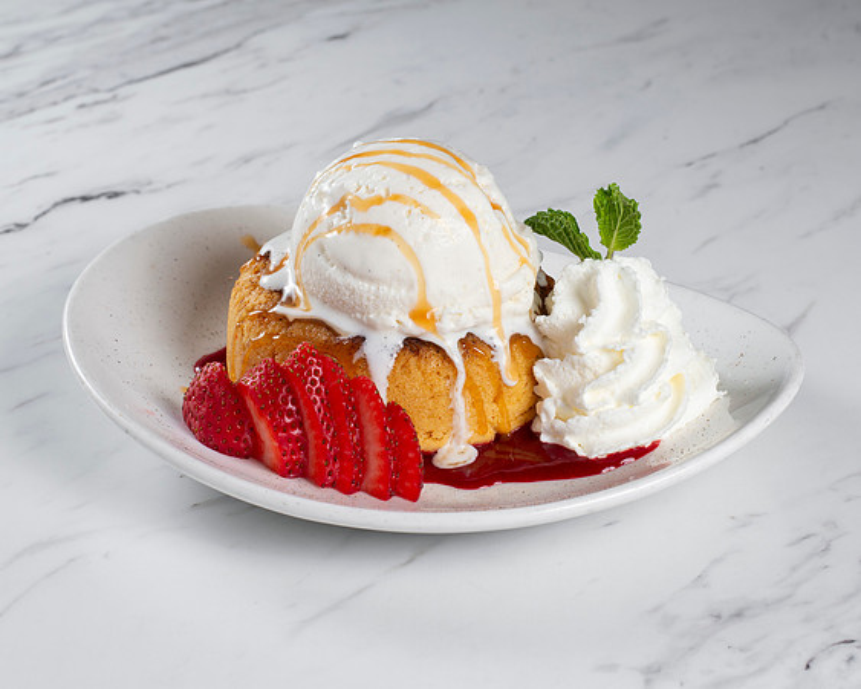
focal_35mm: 70
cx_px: 434
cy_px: 316
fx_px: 1780
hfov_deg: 27.2
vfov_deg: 21.9
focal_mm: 50
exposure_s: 1/250
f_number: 10
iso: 200
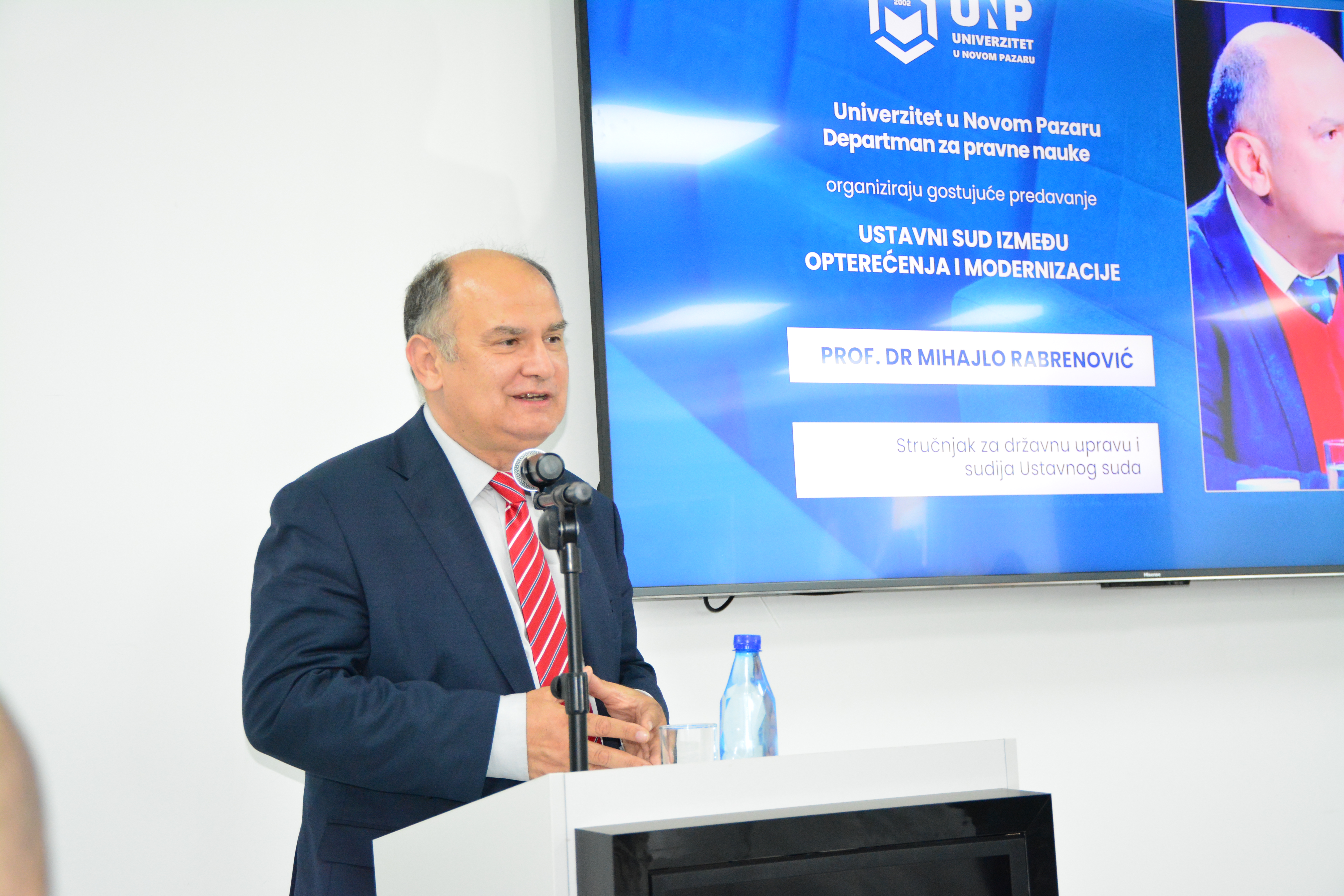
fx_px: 2128
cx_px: 672
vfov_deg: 23.8
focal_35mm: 57
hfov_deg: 35.1
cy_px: 448
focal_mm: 38
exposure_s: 1/200
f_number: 5
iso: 2500
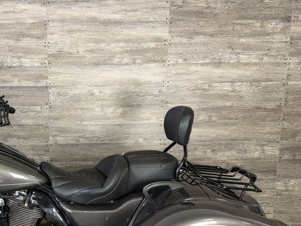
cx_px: 62
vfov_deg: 30.5
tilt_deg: -11.7
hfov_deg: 38.9
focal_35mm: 47
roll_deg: +1.0
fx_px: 409
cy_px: 160
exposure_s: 1/24
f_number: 1.78
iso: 80
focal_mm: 6.76
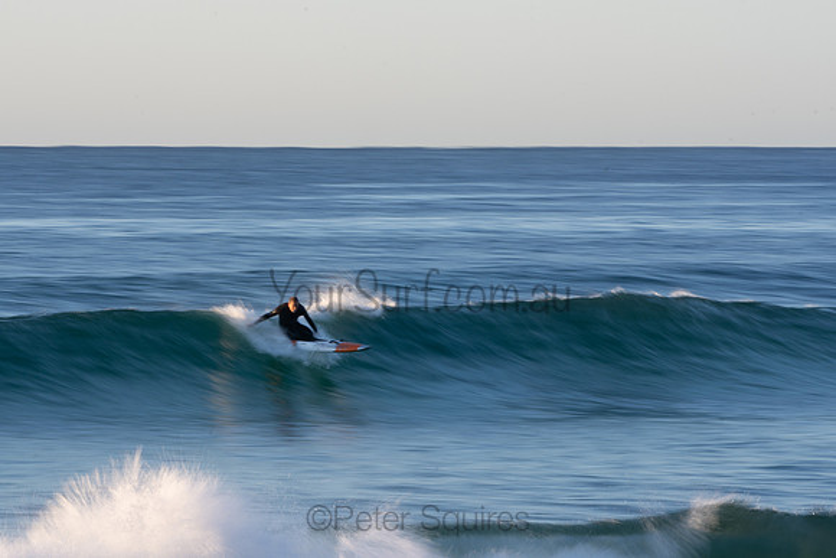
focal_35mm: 307
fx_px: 7137
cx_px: 418
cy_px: 279
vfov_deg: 4.5
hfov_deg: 6.7
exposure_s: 1/10
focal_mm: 200
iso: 100
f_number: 22
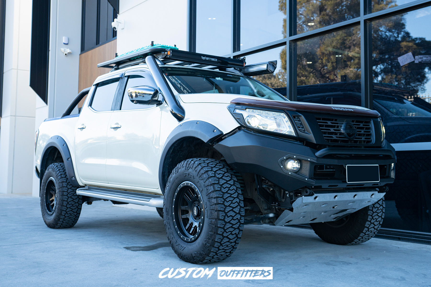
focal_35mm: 34
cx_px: 216
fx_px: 407
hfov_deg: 55.8
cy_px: 144
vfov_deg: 38.9
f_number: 4
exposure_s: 1/160
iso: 400
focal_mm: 34
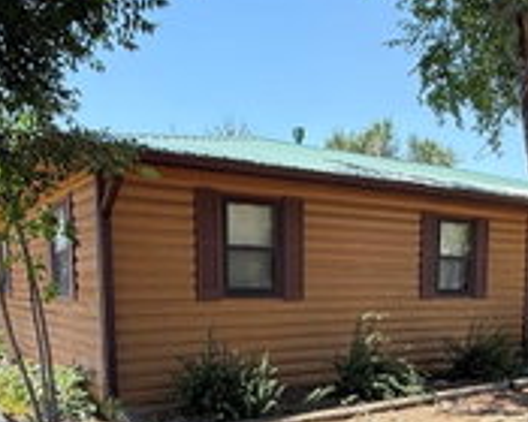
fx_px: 625
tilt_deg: -7.3
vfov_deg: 35.5
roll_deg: -0.3
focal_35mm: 40
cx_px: 308
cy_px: 365
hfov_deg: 45.6
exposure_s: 1/326
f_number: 2.2
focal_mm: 2.22
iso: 50
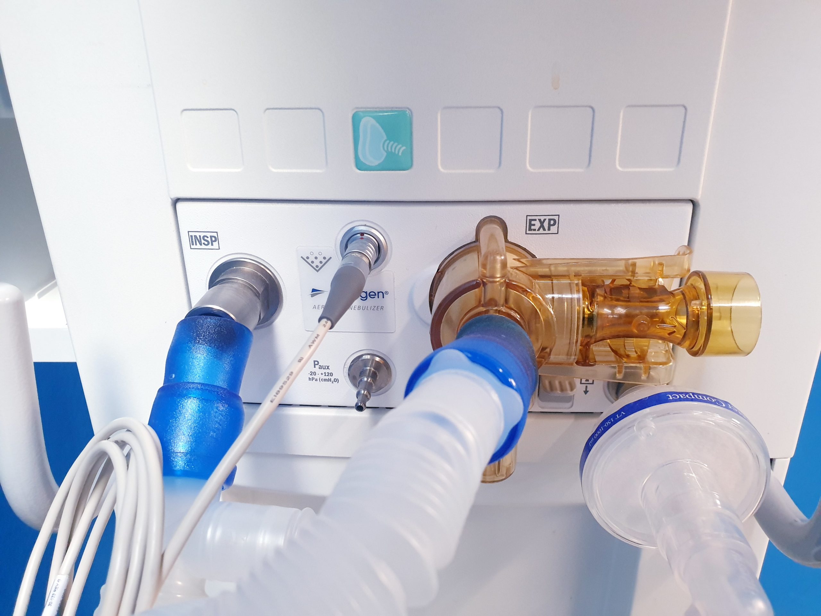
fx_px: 617
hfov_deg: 67.3
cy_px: 308
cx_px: 410
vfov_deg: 53.1
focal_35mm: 26
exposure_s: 1/50
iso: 400
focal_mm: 4.3
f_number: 2.4
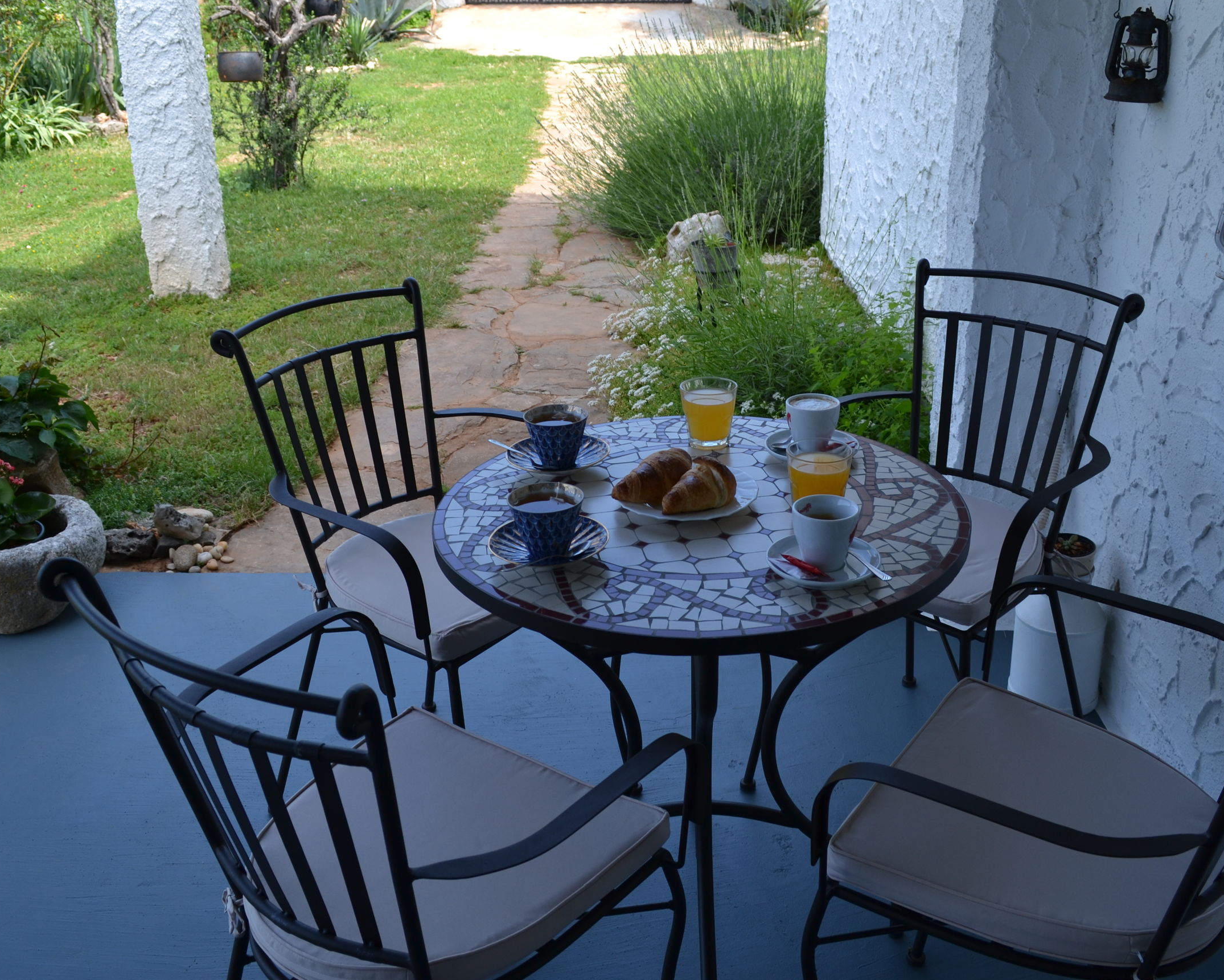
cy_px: 452
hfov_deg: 54.2
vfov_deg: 44.5
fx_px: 1195
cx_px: 643
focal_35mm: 33
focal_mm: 18
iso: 100
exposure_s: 1/125
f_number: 5.6
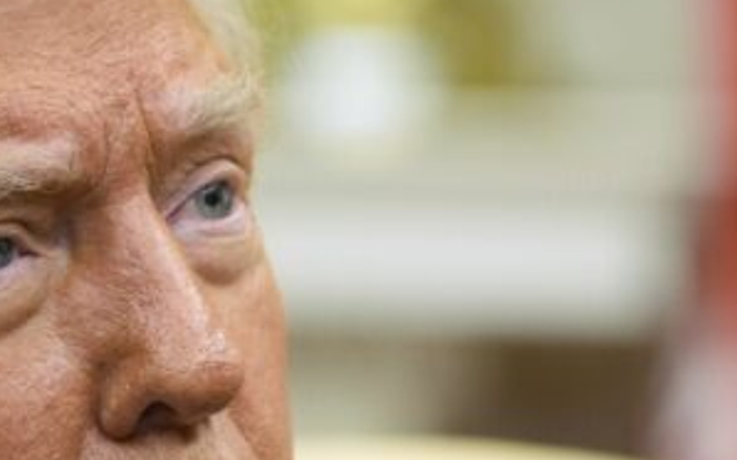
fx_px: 9397
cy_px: 408
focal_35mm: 468
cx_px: 146
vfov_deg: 2.8
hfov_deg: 4.5
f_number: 3.5
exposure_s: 1/400
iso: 3200
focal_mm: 178
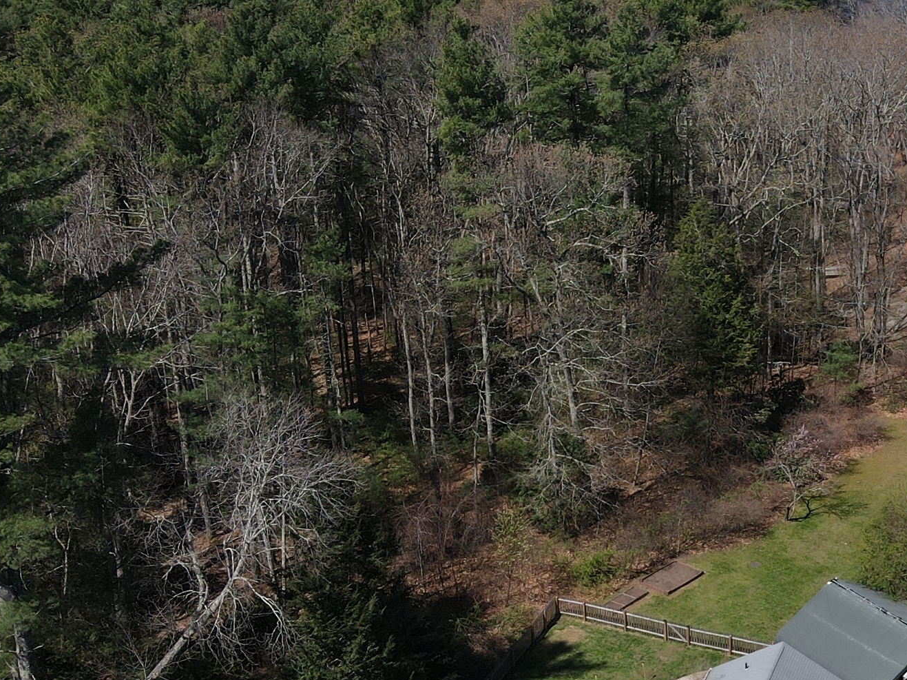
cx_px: 762
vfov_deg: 25.9
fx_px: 1467
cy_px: 457
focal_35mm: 56
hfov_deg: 33.1
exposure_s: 1/50
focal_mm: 4.5
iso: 100
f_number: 2.8
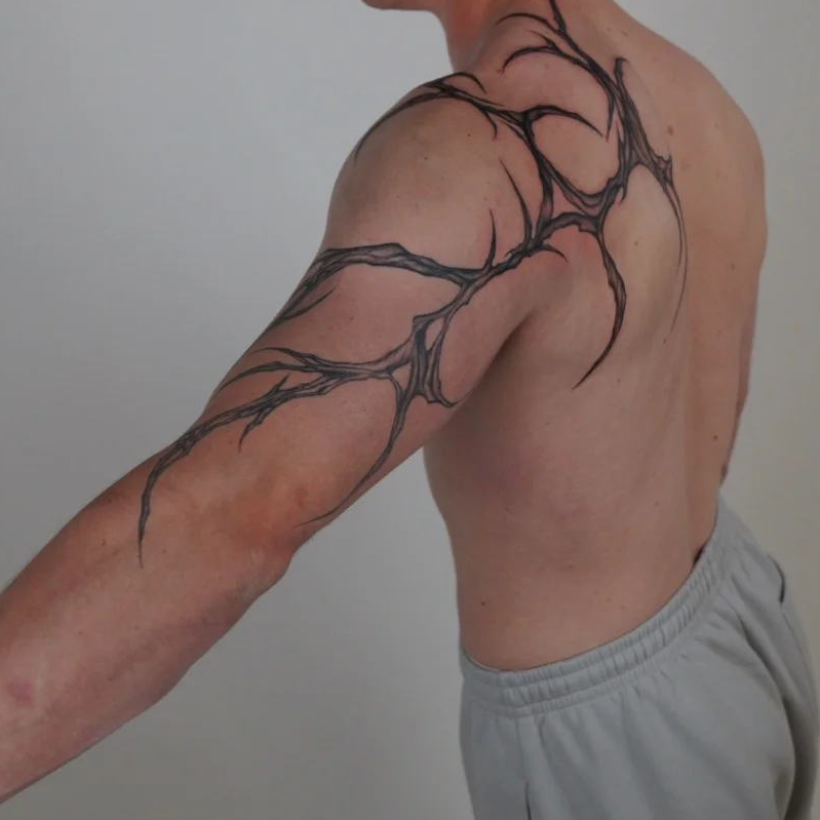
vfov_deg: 34.2
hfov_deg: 34.7
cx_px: 426
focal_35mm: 49
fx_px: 1313
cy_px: 242
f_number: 4
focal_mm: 24
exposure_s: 1/125
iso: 1250
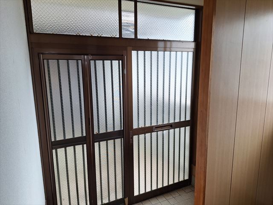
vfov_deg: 58.9
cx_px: 136
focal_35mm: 23
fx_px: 181
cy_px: 102
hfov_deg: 73.9
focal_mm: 5.54
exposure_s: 1/120
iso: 64
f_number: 1.8
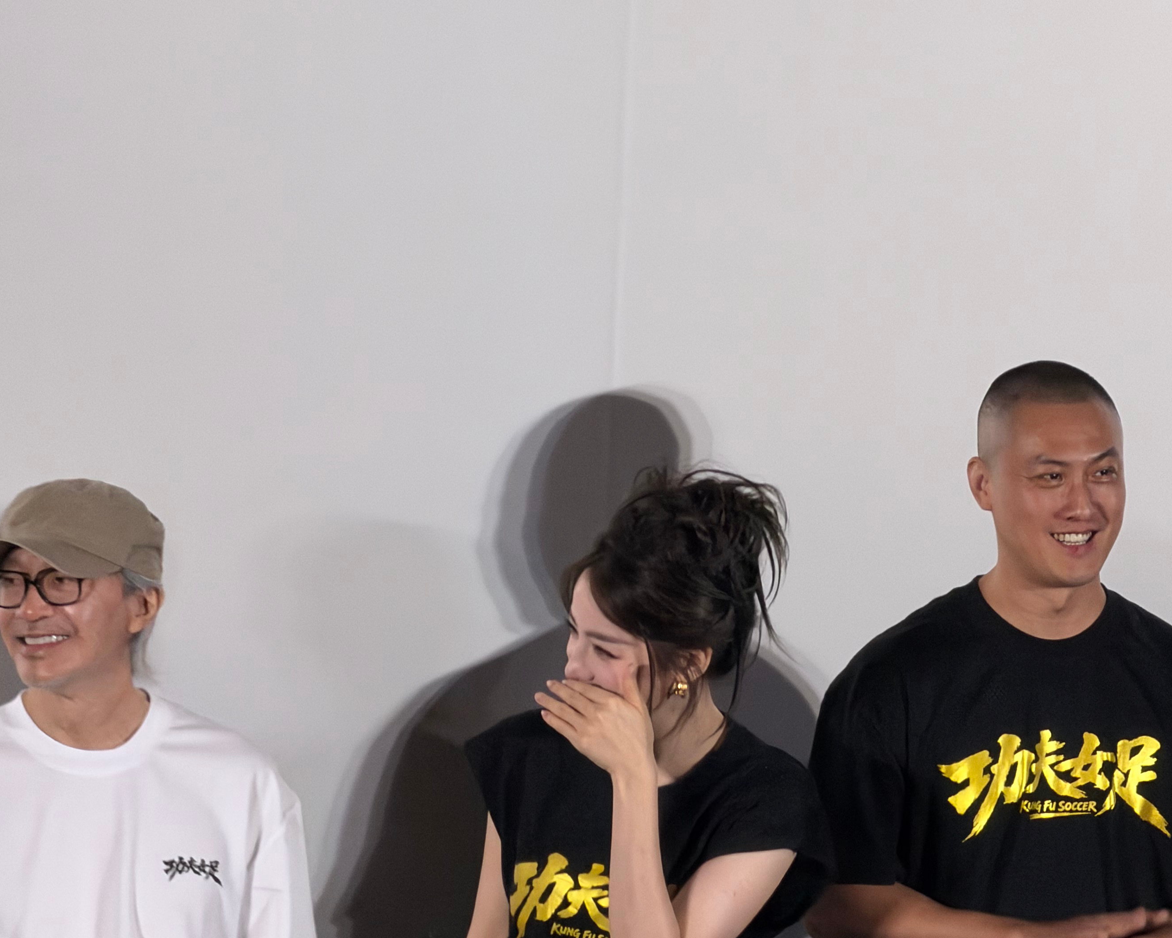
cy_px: 597
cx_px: 621
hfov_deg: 6.5
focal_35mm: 299
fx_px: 10372
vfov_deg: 5.2
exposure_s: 1/96
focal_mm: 16.89
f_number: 2.8
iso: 250
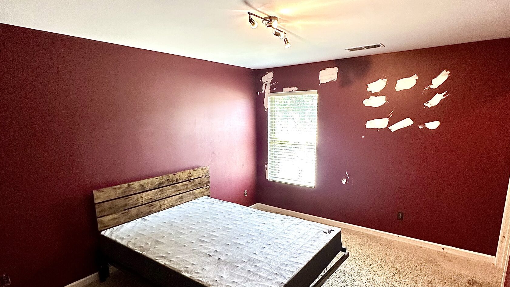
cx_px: 253
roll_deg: -0.4
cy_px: 170
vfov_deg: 53.3
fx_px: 284
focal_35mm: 21
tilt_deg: -11.1
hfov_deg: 83.8
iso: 250
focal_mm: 2.22
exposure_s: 1/120
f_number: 2.2
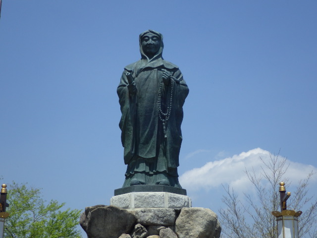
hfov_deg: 29.4
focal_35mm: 66
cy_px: 119
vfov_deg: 22.3
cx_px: 158
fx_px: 604
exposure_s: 1/800
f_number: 5.1
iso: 125
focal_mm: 11.8
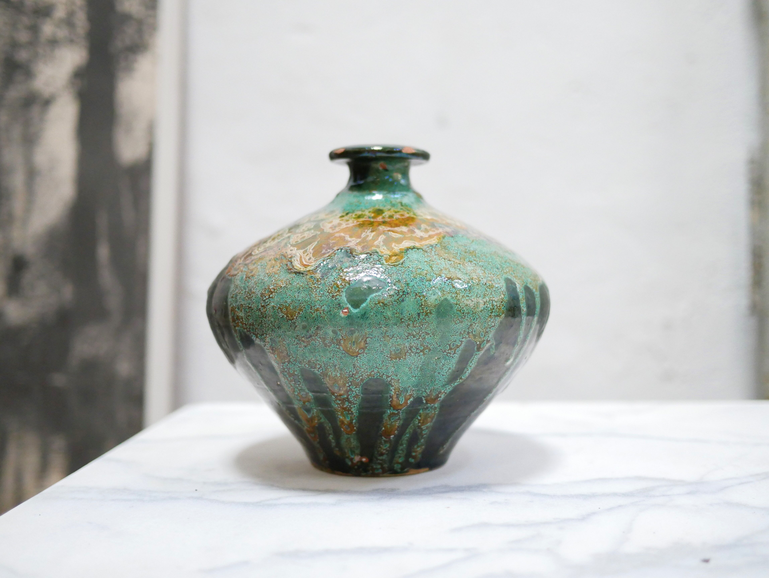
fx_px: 889
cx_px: 384
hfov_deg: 46.8
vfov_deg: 36.0
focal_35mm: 40
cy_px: 289
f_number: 1.7
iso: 2000
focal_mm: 20
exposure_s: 1/60
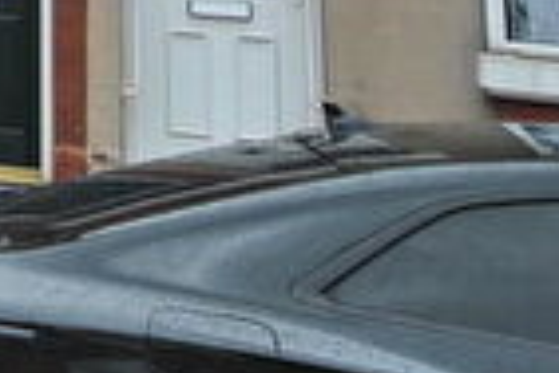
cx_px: -492
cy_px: -425
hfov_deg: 14.7
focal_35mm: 119
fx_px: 1848
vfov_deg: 10.4
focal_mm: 16
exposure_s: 1/125
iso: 100
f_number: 5.6
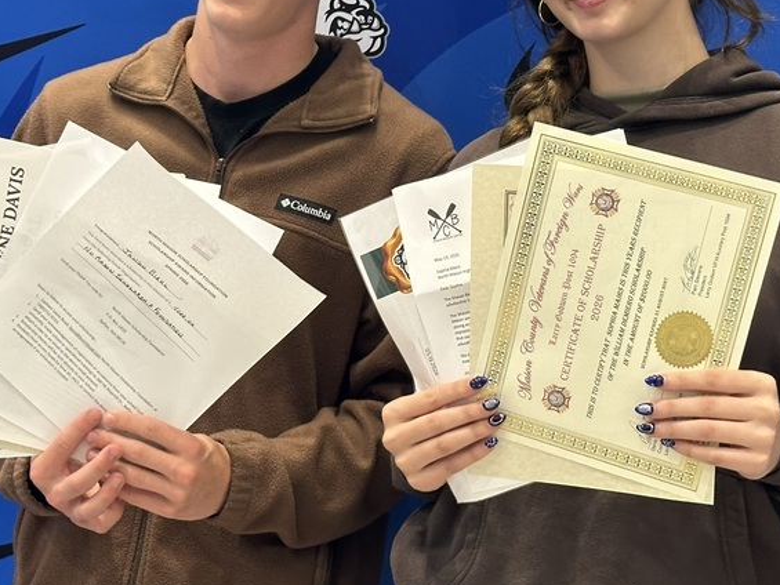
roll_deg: -1.7
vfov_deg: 16.9
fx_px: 1961
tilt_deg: -4.5
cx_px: 410
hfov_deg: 22.5
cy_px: 206
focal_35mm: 87
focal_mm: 6.86
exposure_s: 1/38
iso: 250
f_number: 1.78
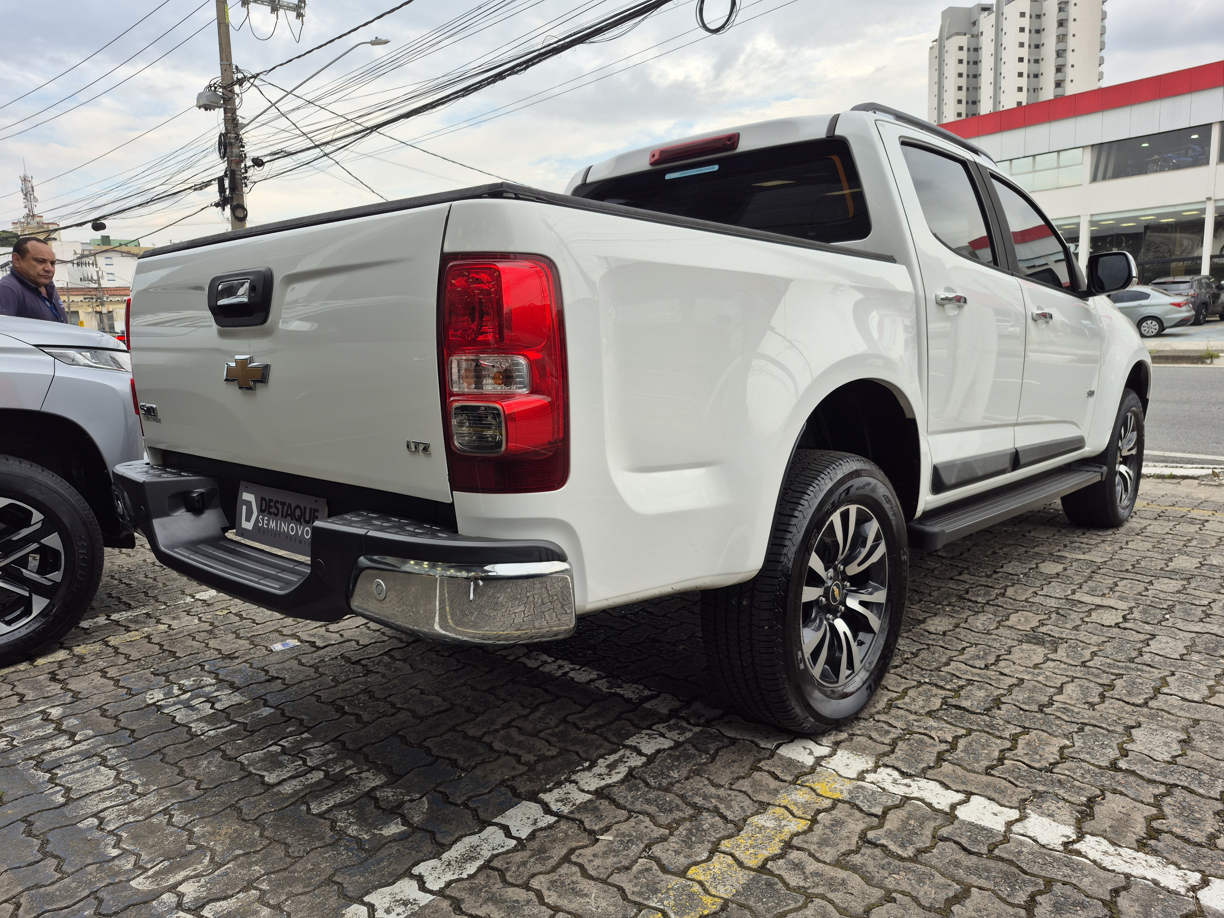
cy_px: 459
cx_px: 612
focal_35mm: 23
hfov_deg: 73.9
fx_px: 813
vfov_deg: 58.9
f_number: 1.8
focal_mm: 5.4
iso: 25
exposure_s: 1/384
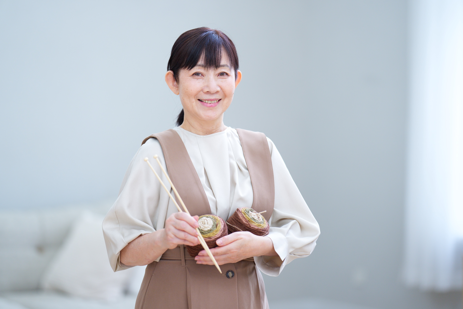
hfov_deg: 15.2
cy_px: 154
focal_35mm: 135
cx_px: 232
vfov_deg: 10.2
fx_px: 1736
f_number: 1.8
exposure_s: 1/160
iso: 400
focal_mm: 135
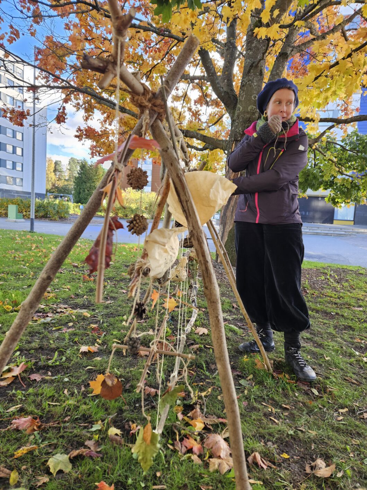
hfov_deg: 58.9
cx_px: 184
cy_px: 245
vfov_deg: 73.9
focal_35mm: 23
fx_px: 325
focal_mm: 5.4
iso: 32
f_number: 1.8
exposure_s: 1/100
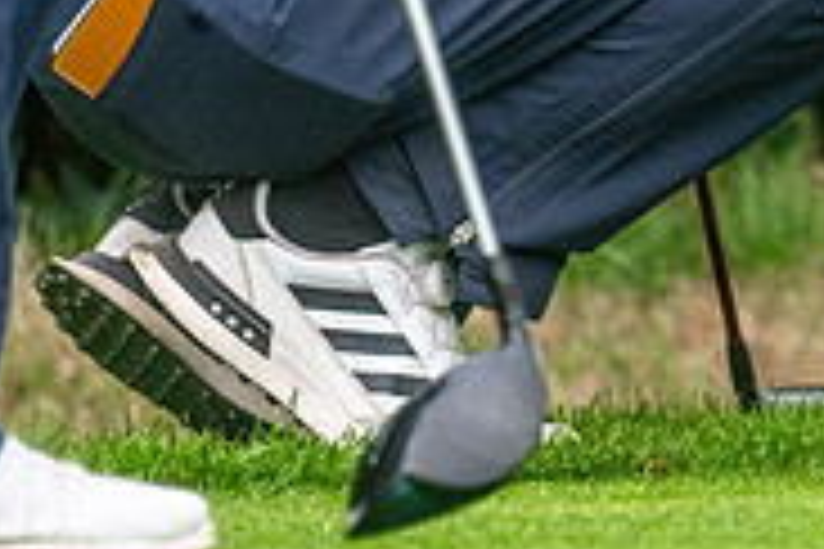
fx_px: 36162
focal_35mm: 1580
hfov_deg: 1.3
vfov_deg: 0.9
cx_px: 1174
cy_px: -200
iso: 1600
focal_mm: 300
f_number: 4
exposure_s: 1/400
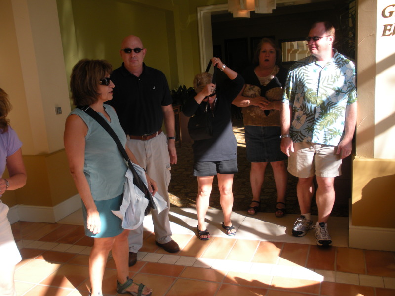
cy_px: 148
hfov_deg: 51.4
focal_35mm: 36
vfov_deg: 39.7
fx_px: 411
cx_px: 198
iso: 64
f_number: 3.5
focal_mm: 6.3
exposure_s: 1/71
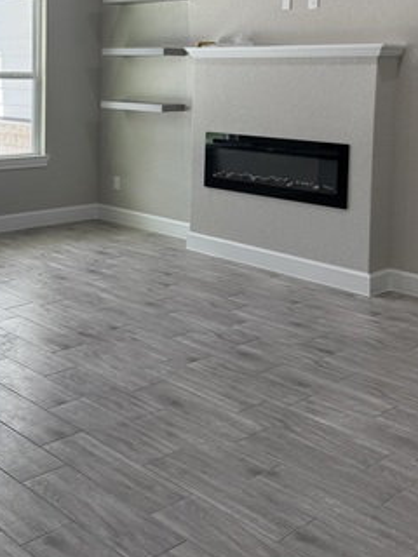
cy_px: 132
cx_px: 131
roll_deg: -1.0
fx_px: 773
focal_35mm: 48
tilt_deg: -4.7
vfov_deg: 38.5
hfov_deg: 30.0
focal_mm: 6.76
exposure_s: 1/168
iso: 80
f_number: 1.78
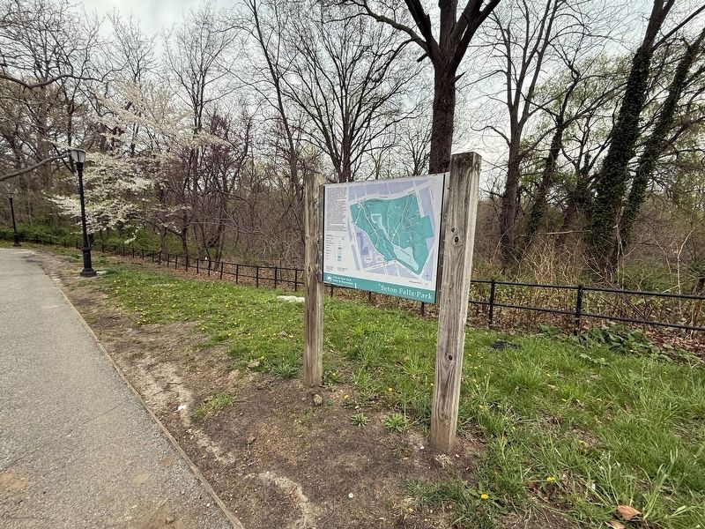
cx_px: 352
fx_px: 285
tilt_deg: -6.5
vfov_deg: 85.7
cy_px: 264
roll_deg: +0.4
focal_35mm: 14
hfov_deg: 102.1
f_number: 2.2
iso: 50
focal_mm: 2.22
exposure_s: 1/436
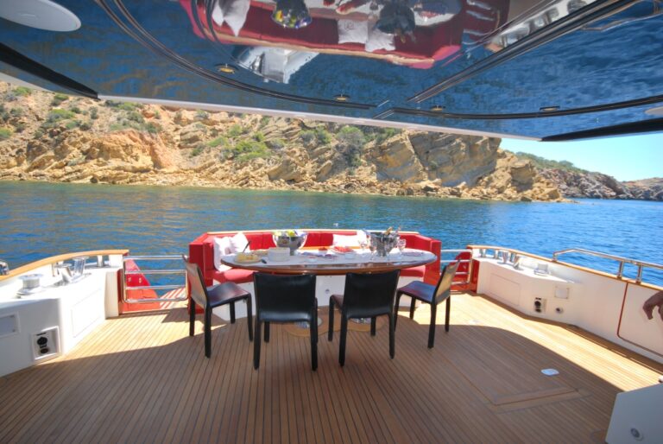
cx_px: 332
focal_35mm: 15
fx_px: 277
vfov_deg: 77.5
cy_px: 222
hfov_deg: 100.3
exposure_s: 1/160
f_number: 5.6
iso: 100
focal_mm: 10
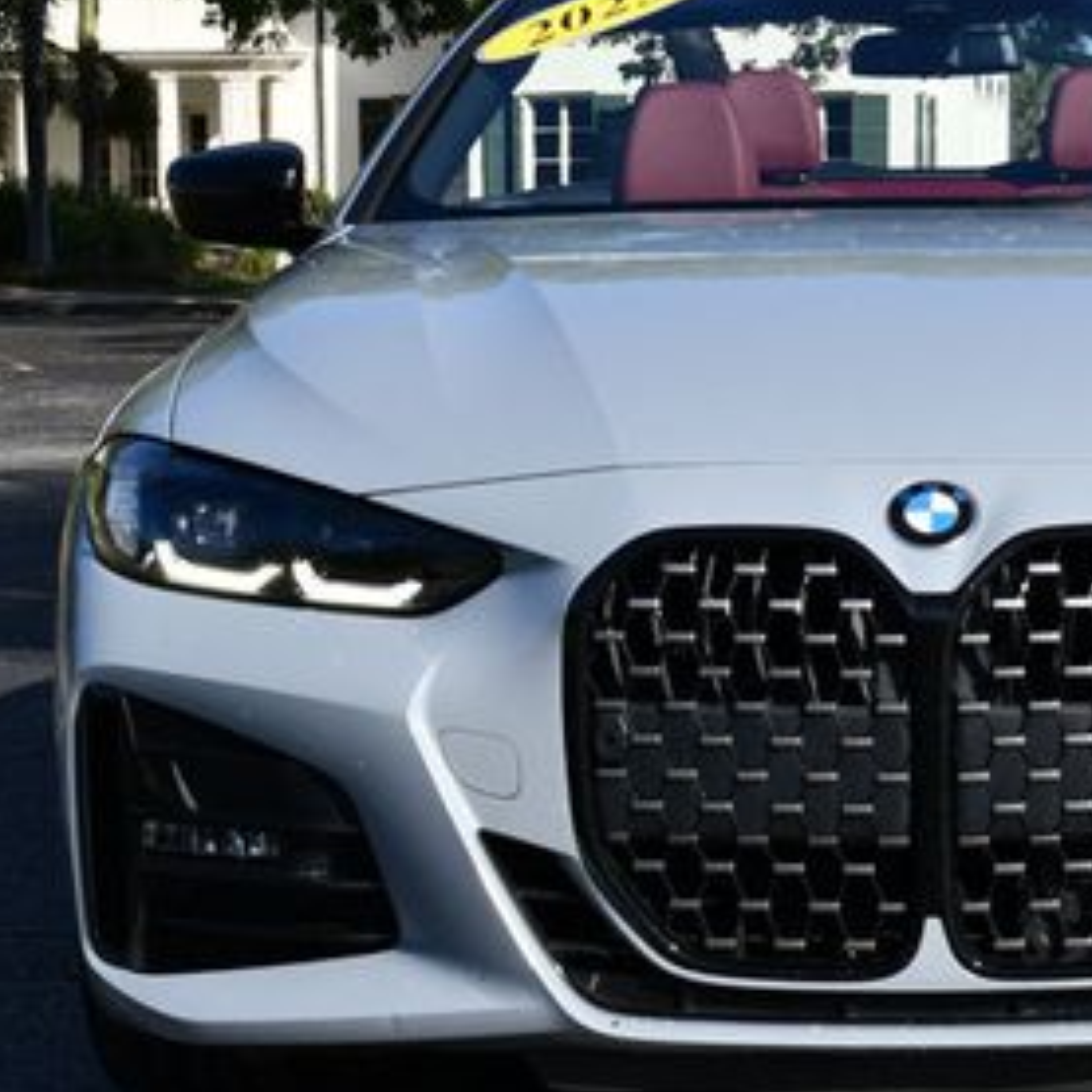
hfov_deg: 14.7
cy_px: 501
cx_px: 926
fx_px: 4211
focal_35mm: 118
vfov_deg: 14.8
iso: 125
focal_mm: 30
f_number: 8
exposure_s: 1/250
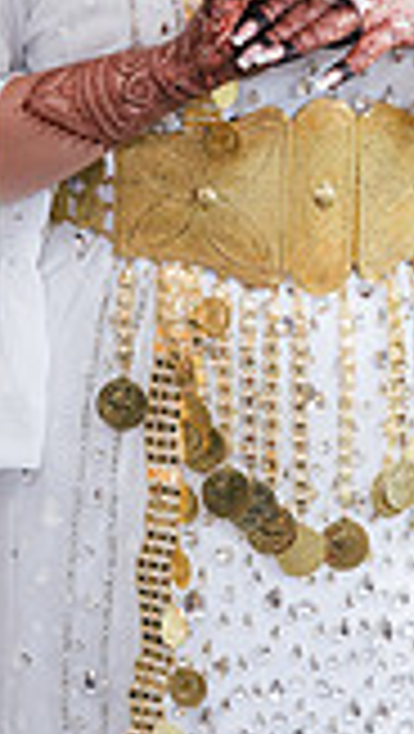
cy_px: 108
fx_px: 3095
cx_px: 338
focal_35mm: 159
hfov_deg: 7.6
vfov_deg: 13.4
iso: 400
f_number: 2.8
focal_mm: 55
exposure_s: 1/200
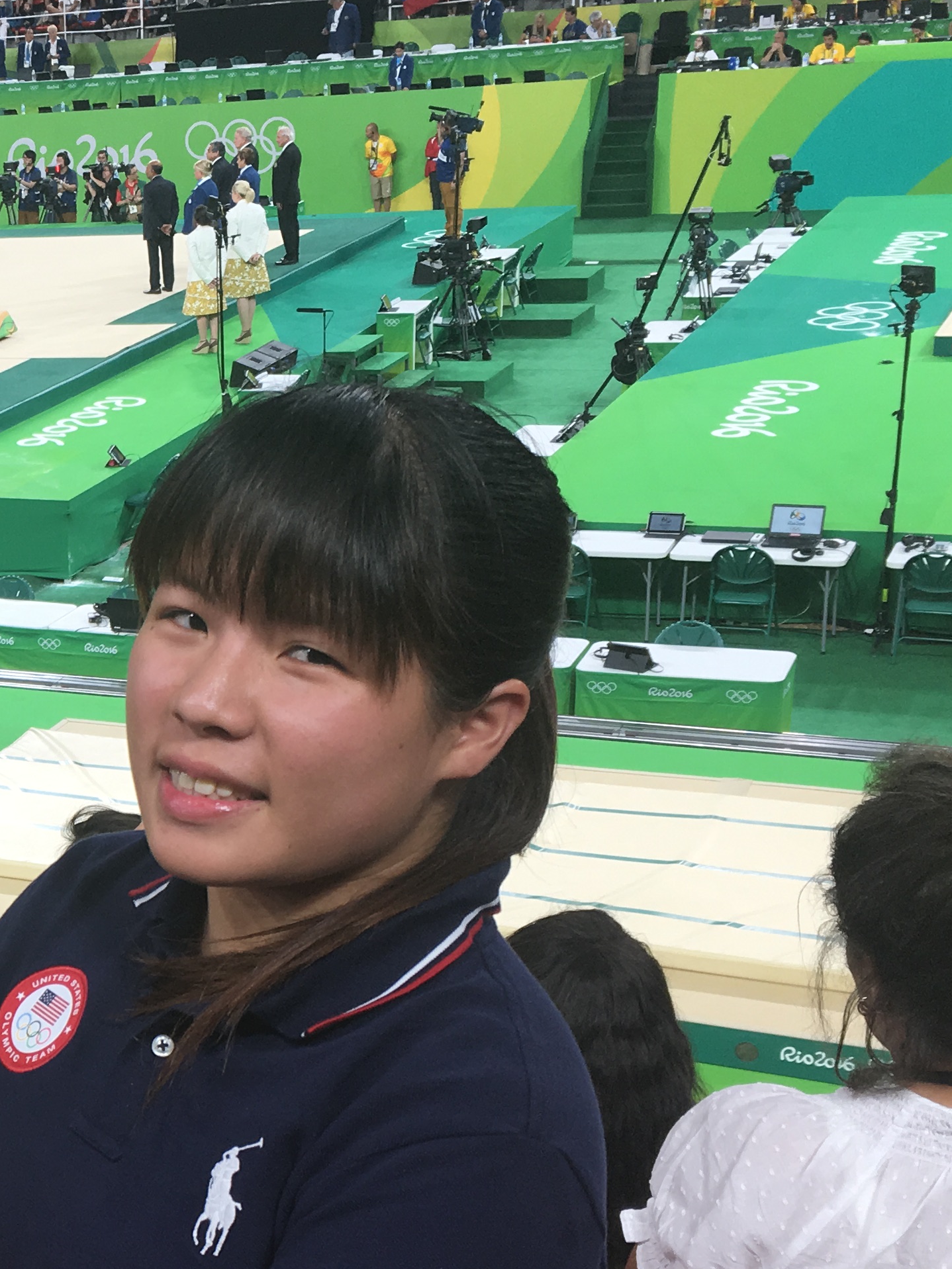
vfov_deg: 31.4
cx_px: -213
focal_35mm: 61
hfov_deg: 22.1
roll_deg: +5.4
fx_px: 2237
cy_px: 865
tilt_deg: -22.0
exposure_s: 1/60
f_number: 2.2
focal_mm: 4.15
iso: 25
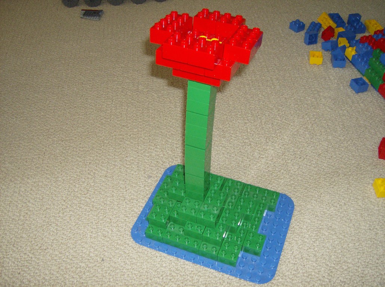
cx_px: 192
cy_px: 144
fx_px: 400
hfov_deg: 51.4
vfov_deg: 39.5
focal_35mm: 36
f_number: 2.8
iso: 200
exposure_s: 1/60
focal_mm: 6
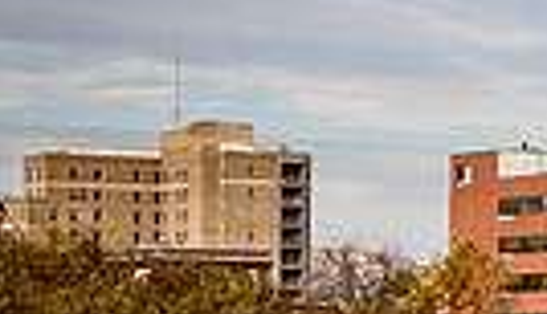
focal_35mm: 219
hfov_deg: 9.1
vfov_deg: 5.6
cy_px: 341
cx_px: 1184
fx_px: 3193
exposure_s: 1/640
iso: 200
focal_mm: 32
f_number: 6.3
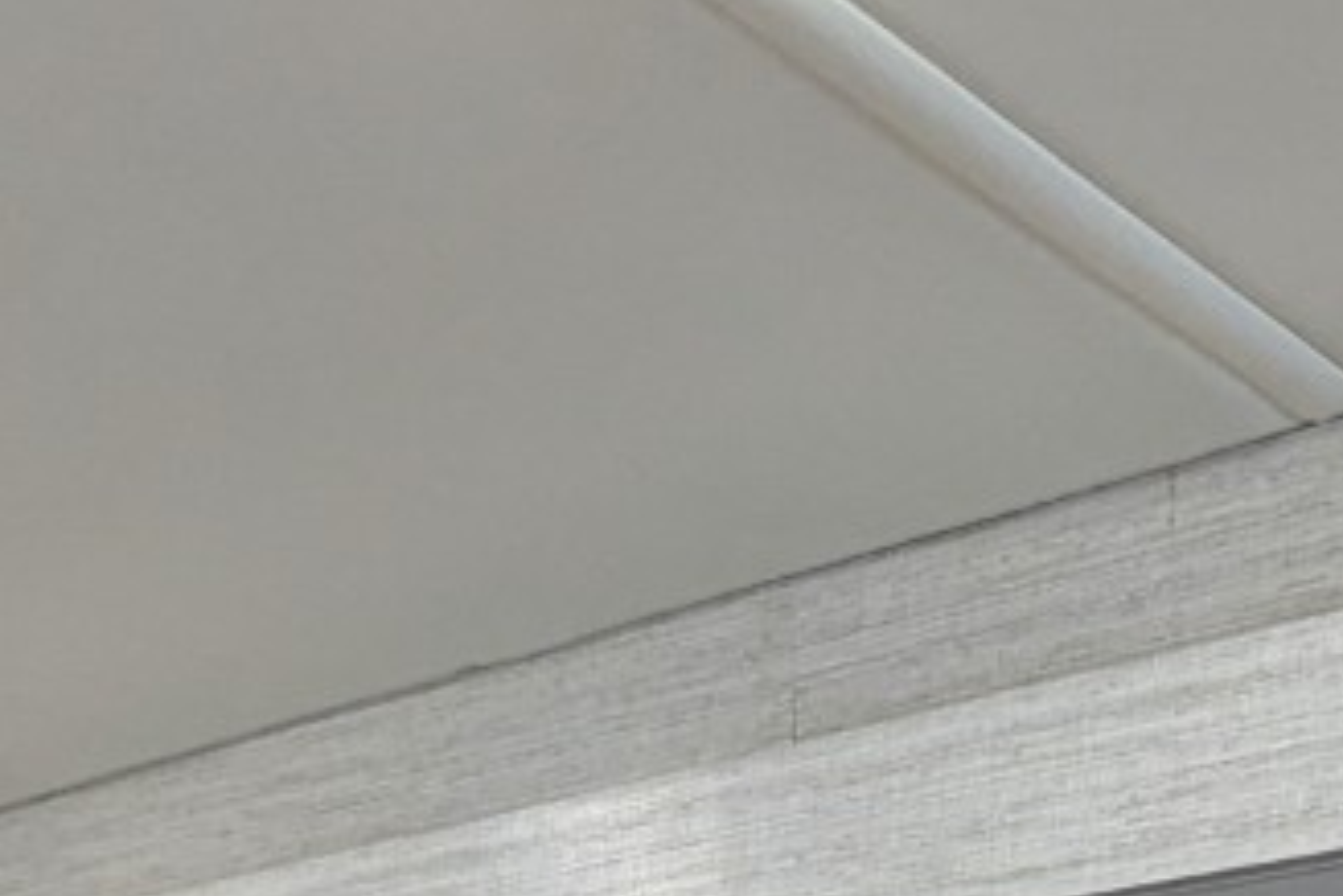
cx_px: 988
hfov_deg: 28.1
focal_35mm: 71
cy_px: 1591
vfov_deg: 16.3
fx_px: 2648
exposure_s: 1/121
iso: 397
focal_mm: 2.35
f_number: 2.2
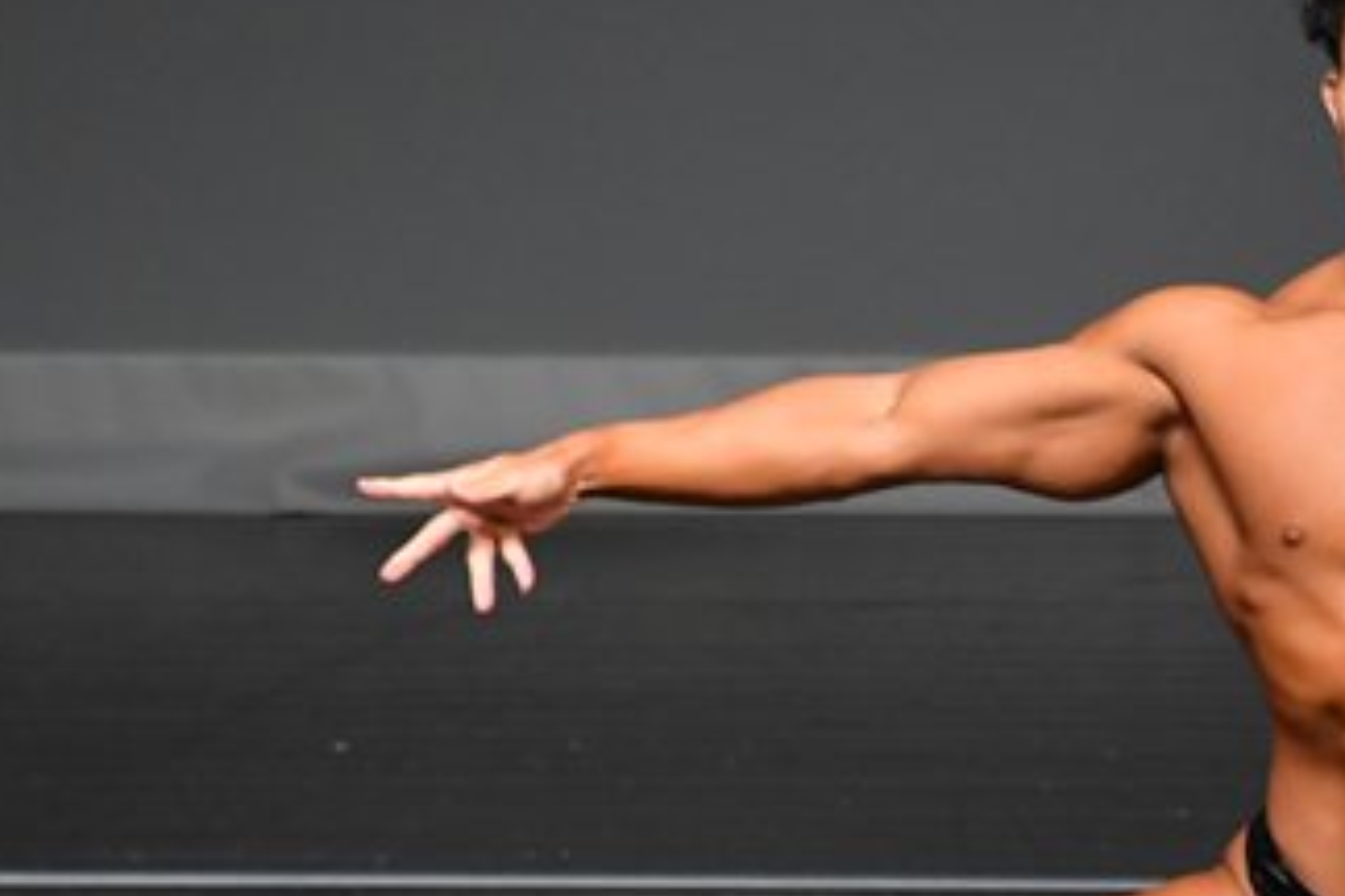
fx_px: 40235
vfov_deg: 1.3
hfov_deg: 1.9
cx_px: 1380
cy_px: 647
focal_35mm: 1077
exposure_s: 1/400
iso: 2500
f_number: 5.6
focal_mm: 300
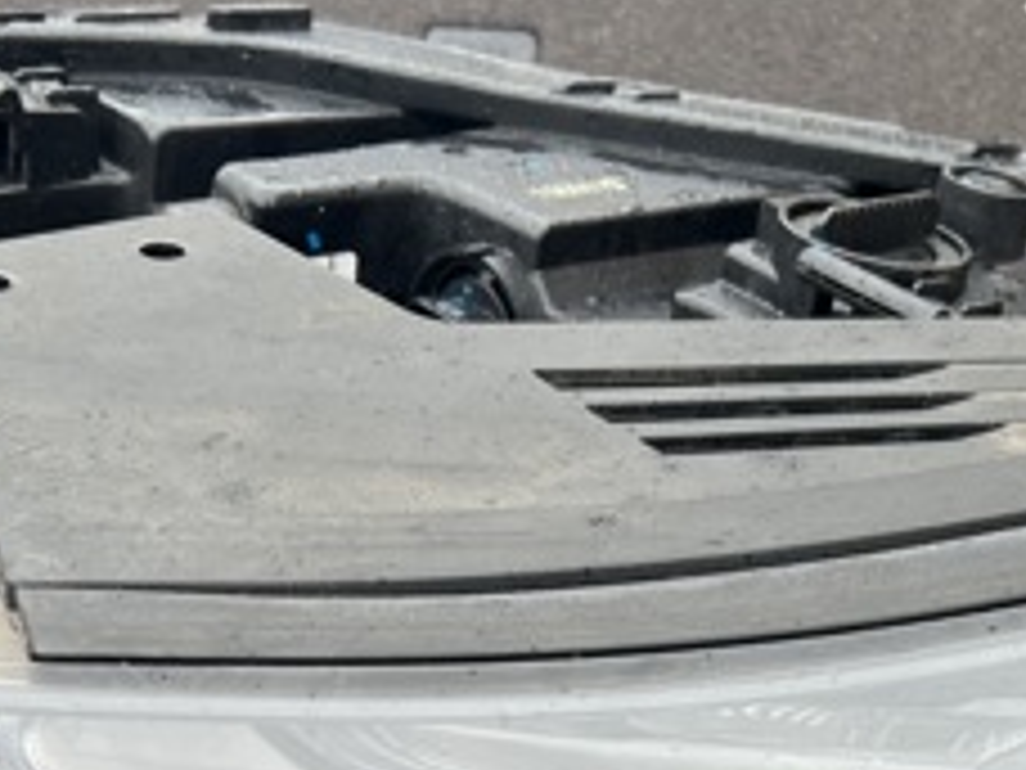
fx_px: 2164
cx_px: 585
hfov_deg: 26.6
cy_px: 979
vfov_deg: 18.8
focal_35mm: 73
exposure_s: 1/138
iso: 32
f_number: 1.5
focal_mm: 5.7
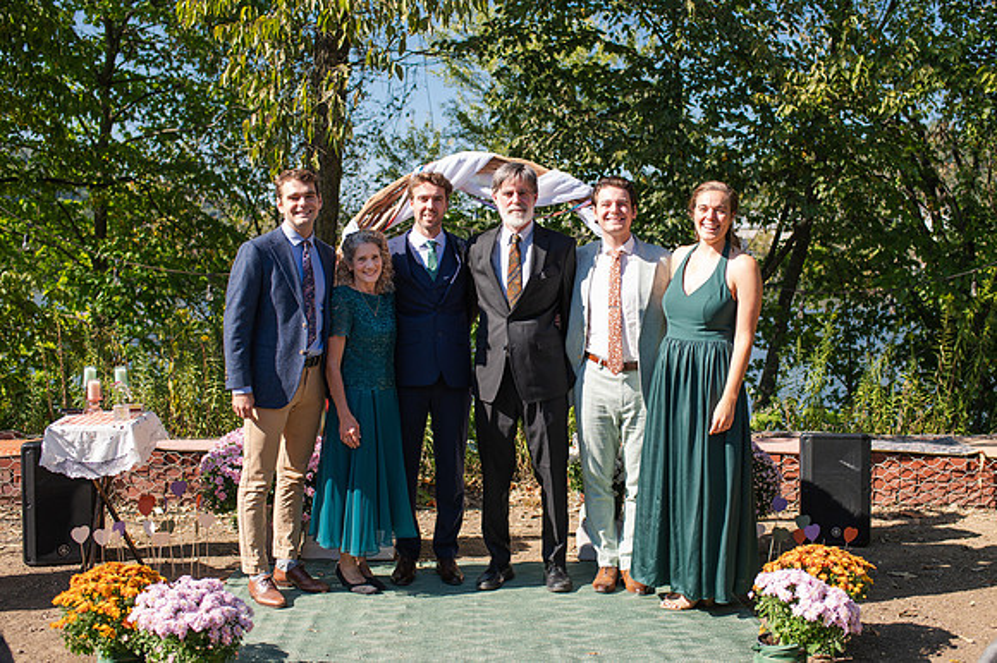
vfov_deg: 33.7
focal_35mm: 40
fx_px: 1096
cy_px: 331
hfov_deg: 48.9
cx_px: 530
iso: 280
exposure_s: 1/2000
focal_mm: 35
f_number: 3.2
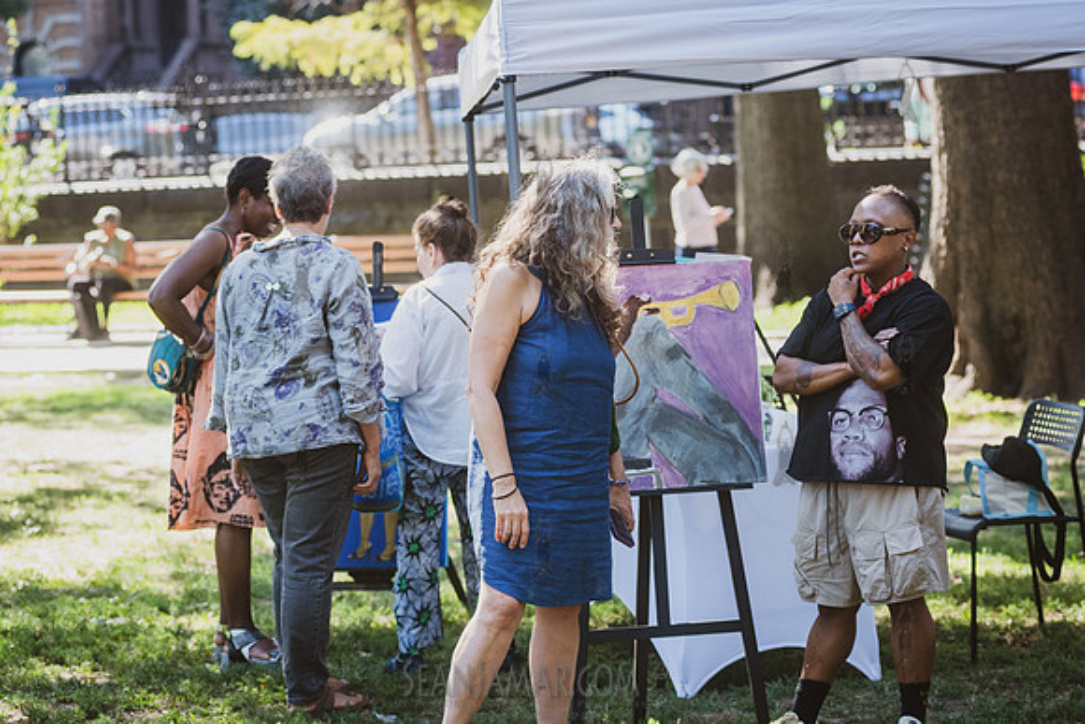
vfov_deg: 12.1
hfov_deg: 18.1
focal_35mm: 113
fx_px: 3412
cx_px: 563
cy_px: 348
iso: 1600
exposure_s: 1/1000
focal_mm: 100
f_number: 4
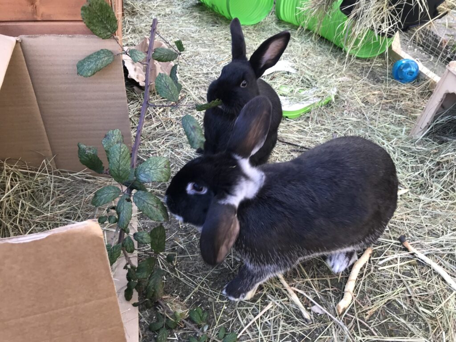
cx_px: 228
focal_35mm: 28
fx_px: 369
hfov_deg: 63.4
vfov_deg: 49.7
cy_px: 171
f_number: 1.8
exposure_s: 1/50
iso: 25
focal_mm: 3.99
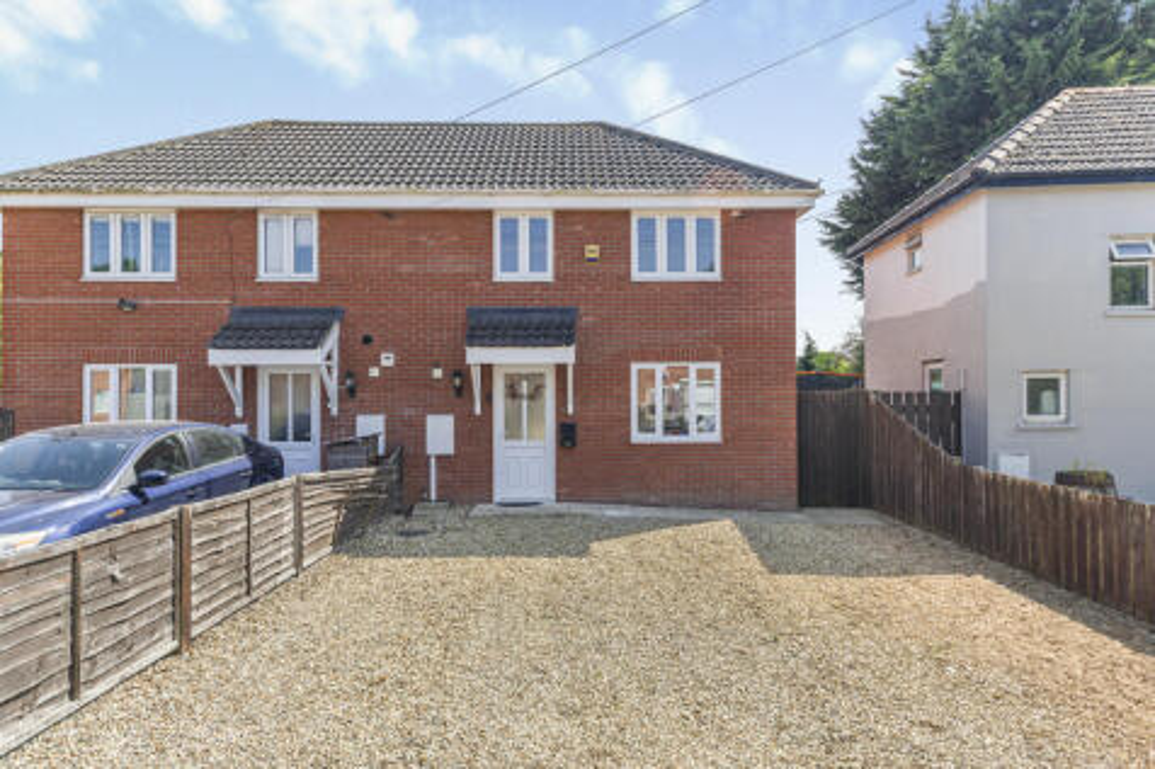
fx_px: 706
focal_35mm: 22
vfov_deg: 57.2
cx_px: 578
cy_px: 384
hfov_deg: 78.6
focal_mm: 22
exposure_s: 1/800
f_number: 7.1
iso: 320
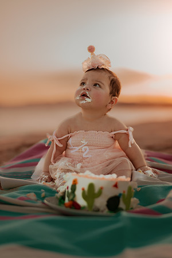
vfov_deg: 34.5
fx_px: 416
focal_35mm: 58
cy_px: 129
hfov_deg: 23.4
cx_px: 86
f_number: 1.8
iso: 100
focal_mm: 58
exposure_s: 1/1000
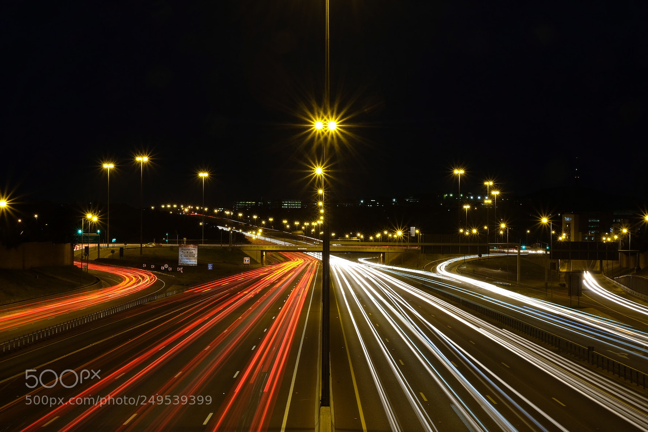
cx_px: 324
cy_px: 216
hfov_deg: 45.4
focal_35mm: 43
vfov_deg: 31.2
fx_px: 774
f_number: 22
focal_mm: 28.9
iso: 100
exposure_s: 30
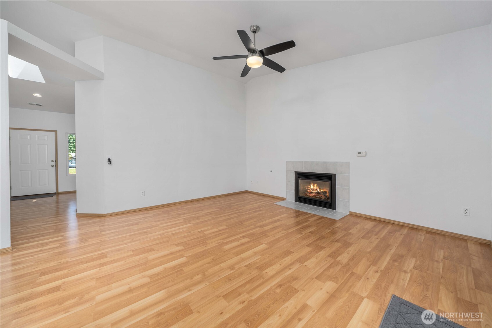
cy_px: 164
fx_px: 164
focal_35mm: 12
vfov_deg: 90.1
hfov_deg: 112.6
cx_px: 246
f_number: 7.1
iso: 1000
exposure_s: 1/20
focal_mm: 12
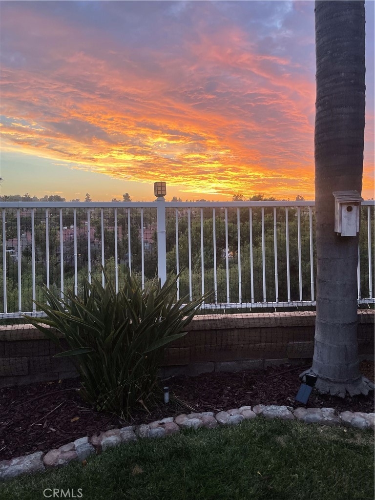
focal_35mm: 26
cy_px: 250
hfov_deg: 53.1
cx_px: 188
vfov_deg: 67.3
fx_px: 376
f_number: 1.6
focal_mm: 4.2
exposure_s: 1/120
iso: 64
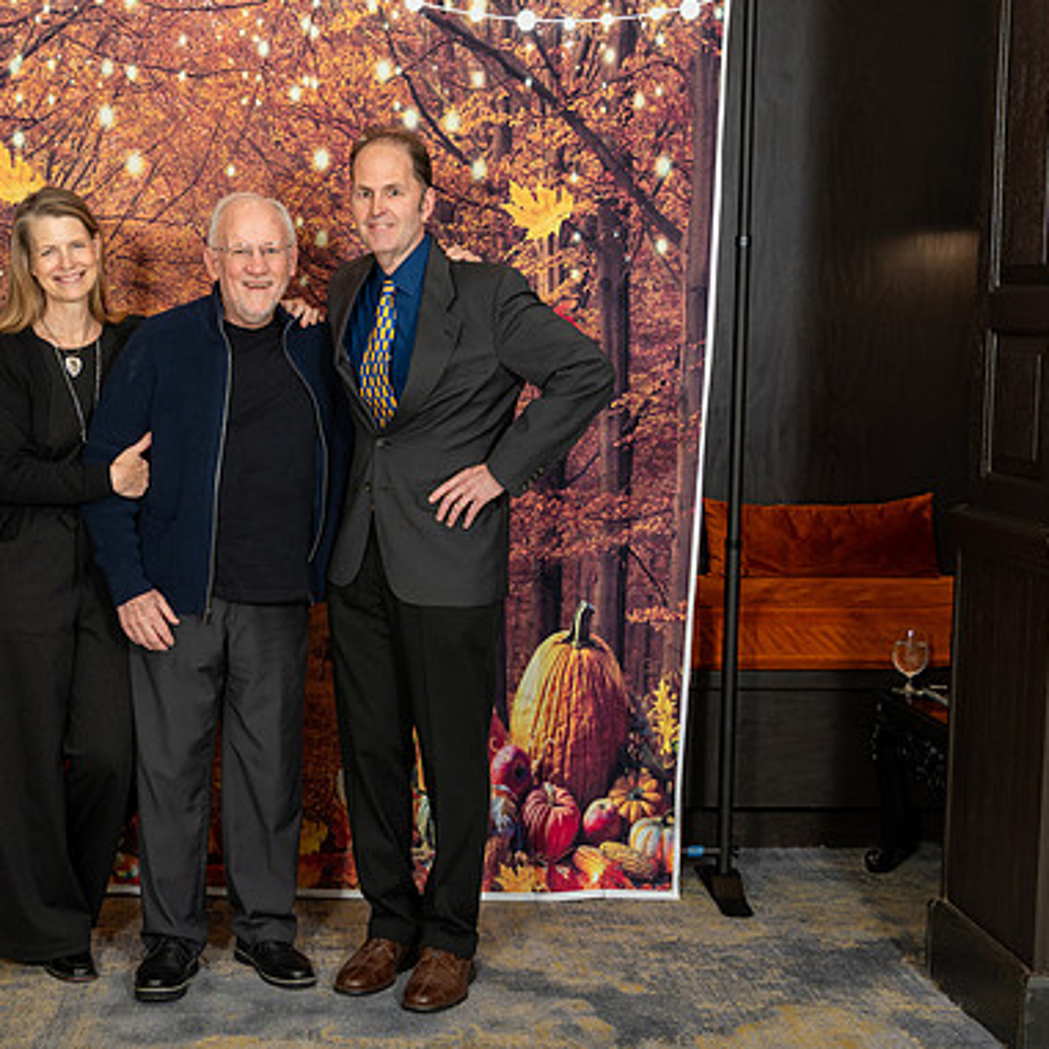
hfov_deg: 30.1
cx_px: 282
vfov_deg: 30.6
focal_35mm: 56
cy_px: 529
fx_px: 1920
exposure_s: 1/80
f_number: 5.6
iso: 800
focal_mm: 34.5
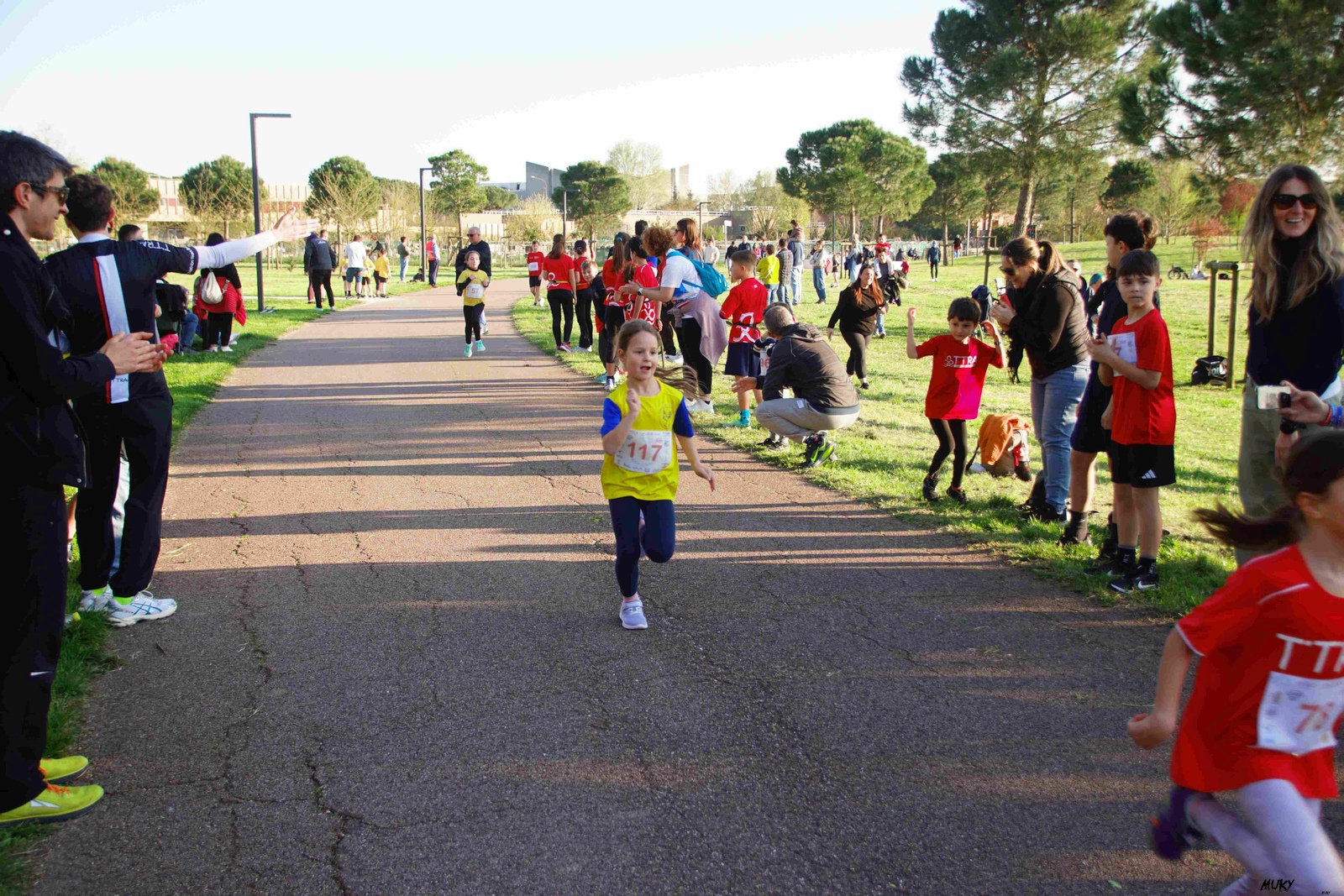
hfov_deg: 53.1
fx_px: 1344
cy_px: 448
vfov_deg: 36.9
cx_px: 672
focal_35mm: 36
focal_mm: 24
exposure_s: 1/320
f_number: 4
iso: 200
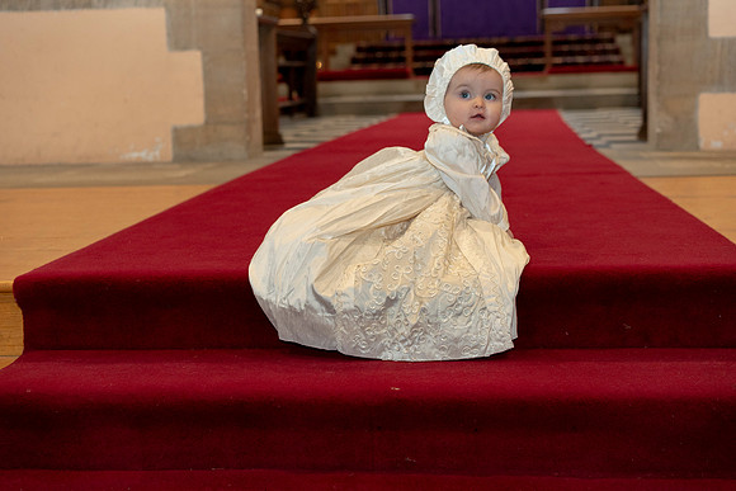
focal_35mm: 55
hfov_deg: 36.2
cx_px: 368
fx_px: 1125
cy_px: 246
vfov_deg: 24.6
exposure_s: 1/160
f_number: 4
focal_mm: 55
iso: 3200
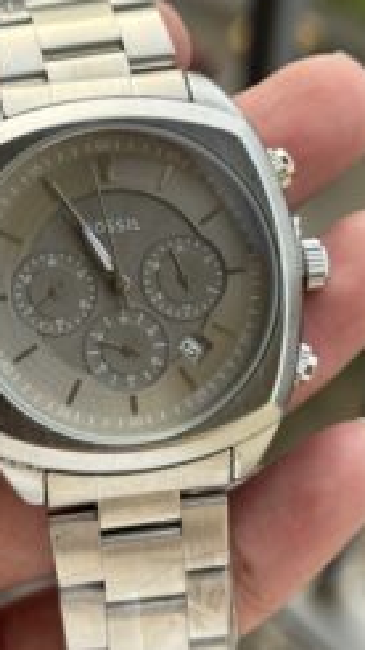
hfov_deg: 14.2
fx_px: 1466
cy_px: 359
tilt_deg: -64.6
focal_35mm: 85
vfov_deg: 25.0
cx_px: 114
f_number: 1.78
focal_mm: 6.76
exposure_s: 1/604
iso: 64
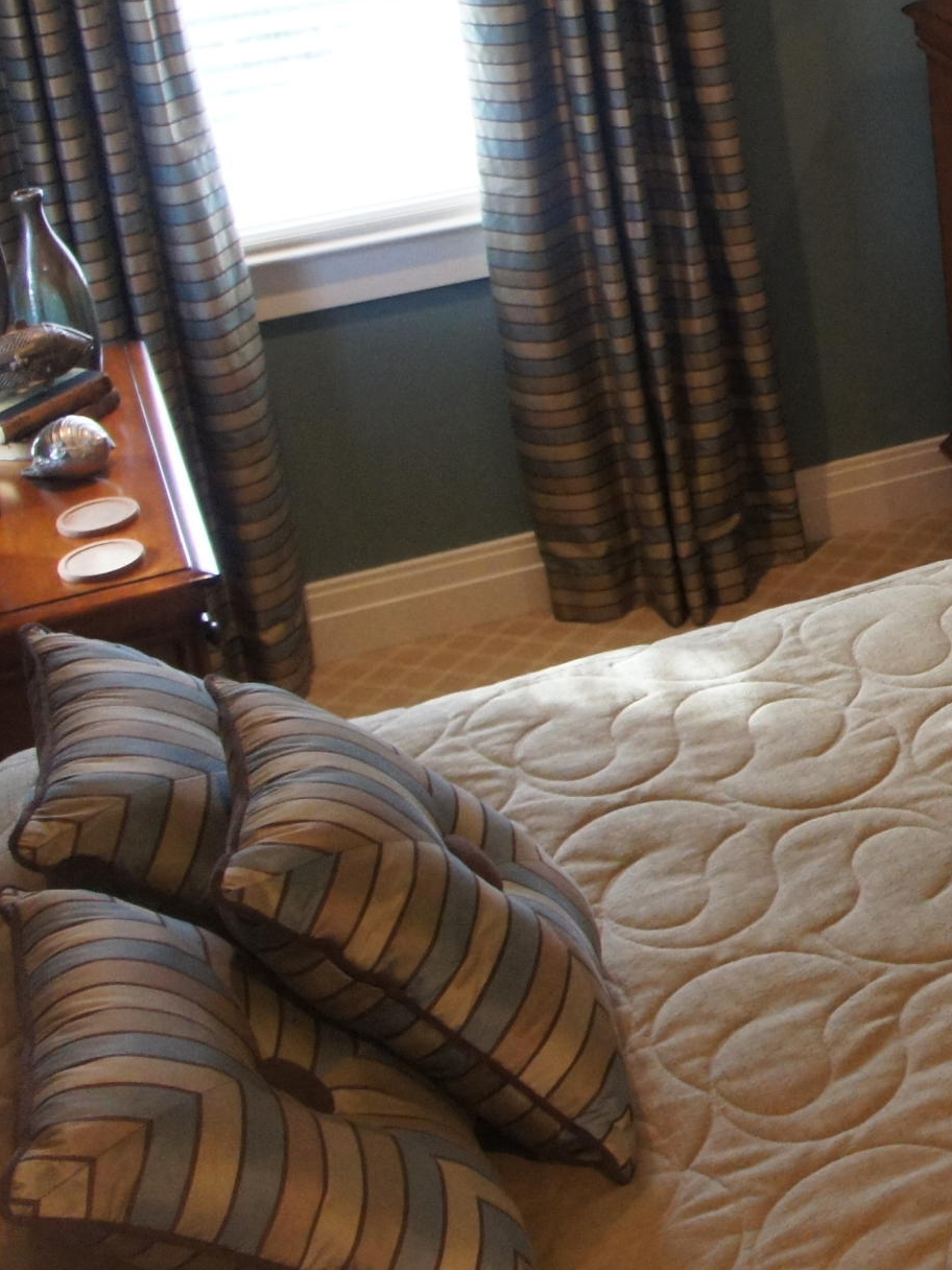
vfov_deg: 29.9
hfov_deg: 19.8
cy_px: 360
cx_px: 1431
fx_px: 2347
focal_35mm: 64
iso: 1600
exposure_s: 1/100
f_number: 3.5
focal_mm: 18
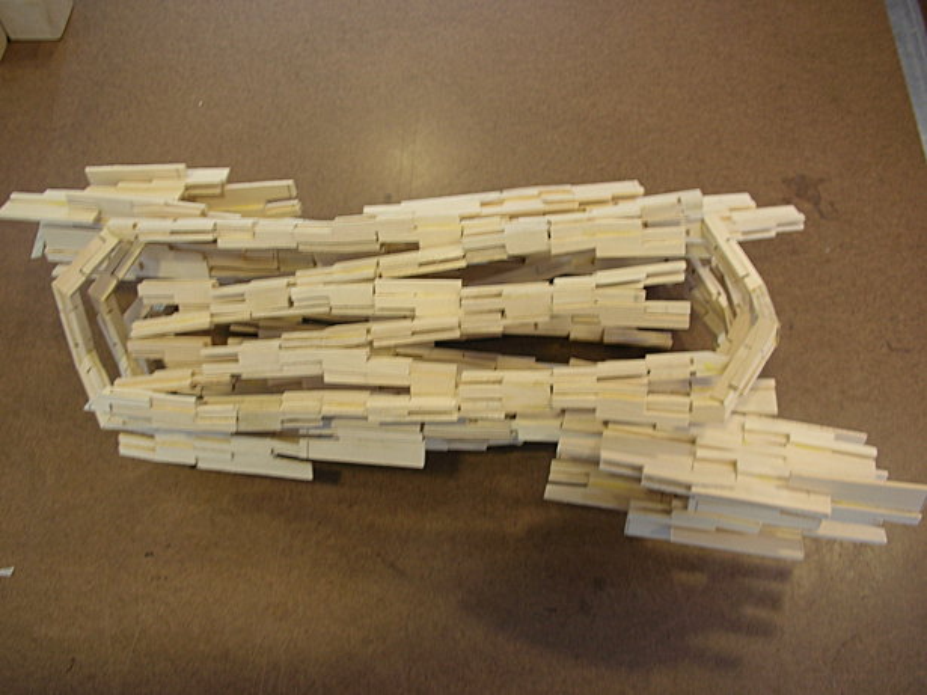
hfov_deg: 52.6
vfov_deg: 40.7
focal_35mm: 35
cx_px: 464
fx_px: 937
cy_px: 348
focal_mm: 5.8
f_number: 3
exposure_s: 1/6.9
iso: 50
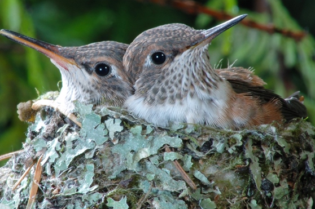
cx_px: 119
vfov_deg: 1.7
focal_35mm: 806
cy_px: 88
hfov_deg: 2.6
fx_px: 7046
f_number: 40
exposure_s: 1/8000
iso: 200
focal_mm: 300
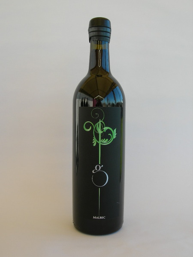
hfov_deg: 37.7
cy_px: 128
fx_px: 282
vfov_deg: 49.0
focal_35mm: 38
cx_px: 96
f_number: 4.8
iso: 50
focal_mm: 7.8
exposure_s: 1/107
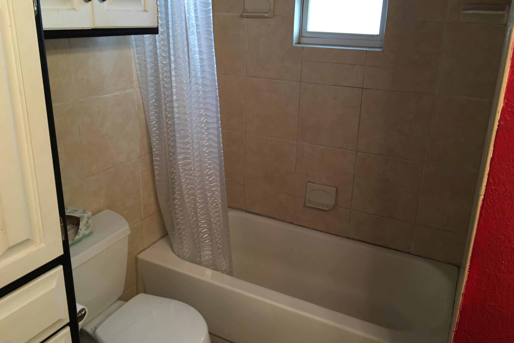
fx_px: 443
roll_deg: -2.7
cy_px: 156
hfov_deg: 60.3
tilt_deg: -17.1
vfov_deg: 42.3
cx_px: 258
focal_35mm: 31
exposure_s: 1/15
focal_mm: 4.15
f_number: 2.2
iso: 64
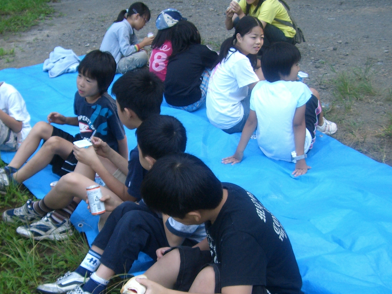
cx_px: 180
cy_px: 187
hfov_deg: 34.9
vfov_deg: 26.5
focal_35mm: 55
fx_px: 623
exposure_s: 1/200
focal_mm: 6.2
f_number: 2.7
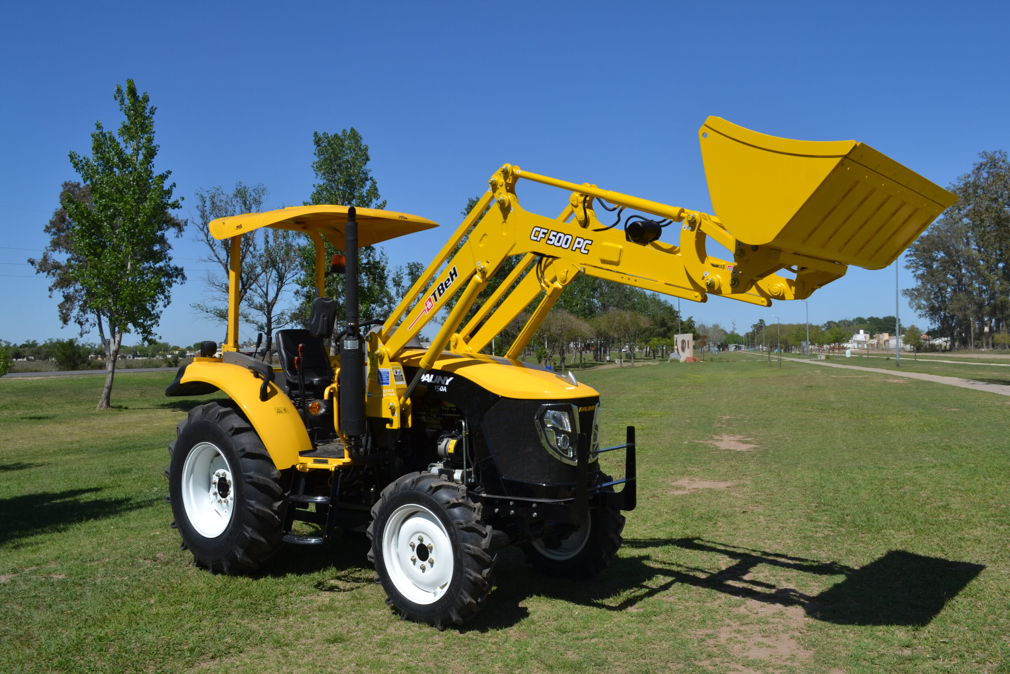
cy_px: 337
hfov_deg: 61.9
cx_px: 505
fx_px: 842
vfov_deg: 43.6
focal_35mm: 30
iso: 100
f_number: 9
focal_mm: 20
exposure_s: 1/320
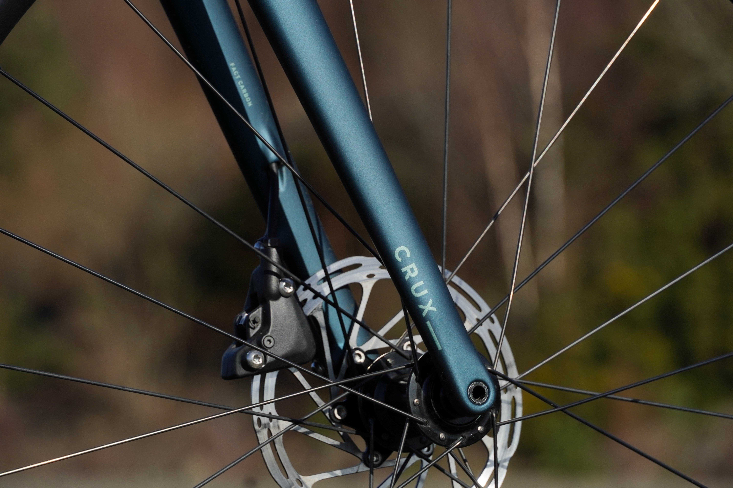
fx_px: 4123
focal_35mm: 202
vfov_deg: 6.8
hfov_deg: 10.2
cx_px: 366
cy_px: 244
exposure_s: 1/1250
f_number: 8
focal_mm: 135
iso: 250
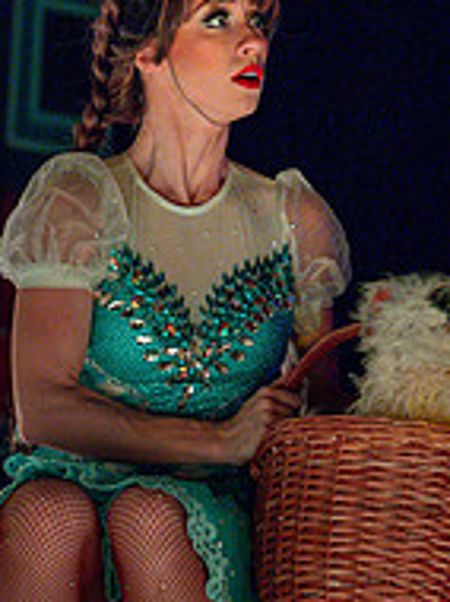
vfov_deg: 3.4
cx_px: 292
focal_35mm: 588
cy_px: 341
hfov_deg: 2.5
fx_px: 10215
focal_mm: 200
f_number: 2.8
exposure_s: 1/160
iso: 2500
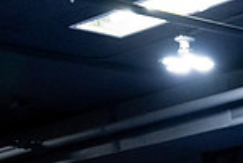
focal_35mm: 136
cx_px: 457
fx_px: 920
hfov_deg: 13.3
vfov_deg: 9.6
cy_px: 304
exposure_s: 1/1000
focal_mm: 35
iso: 6400
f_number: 2.8
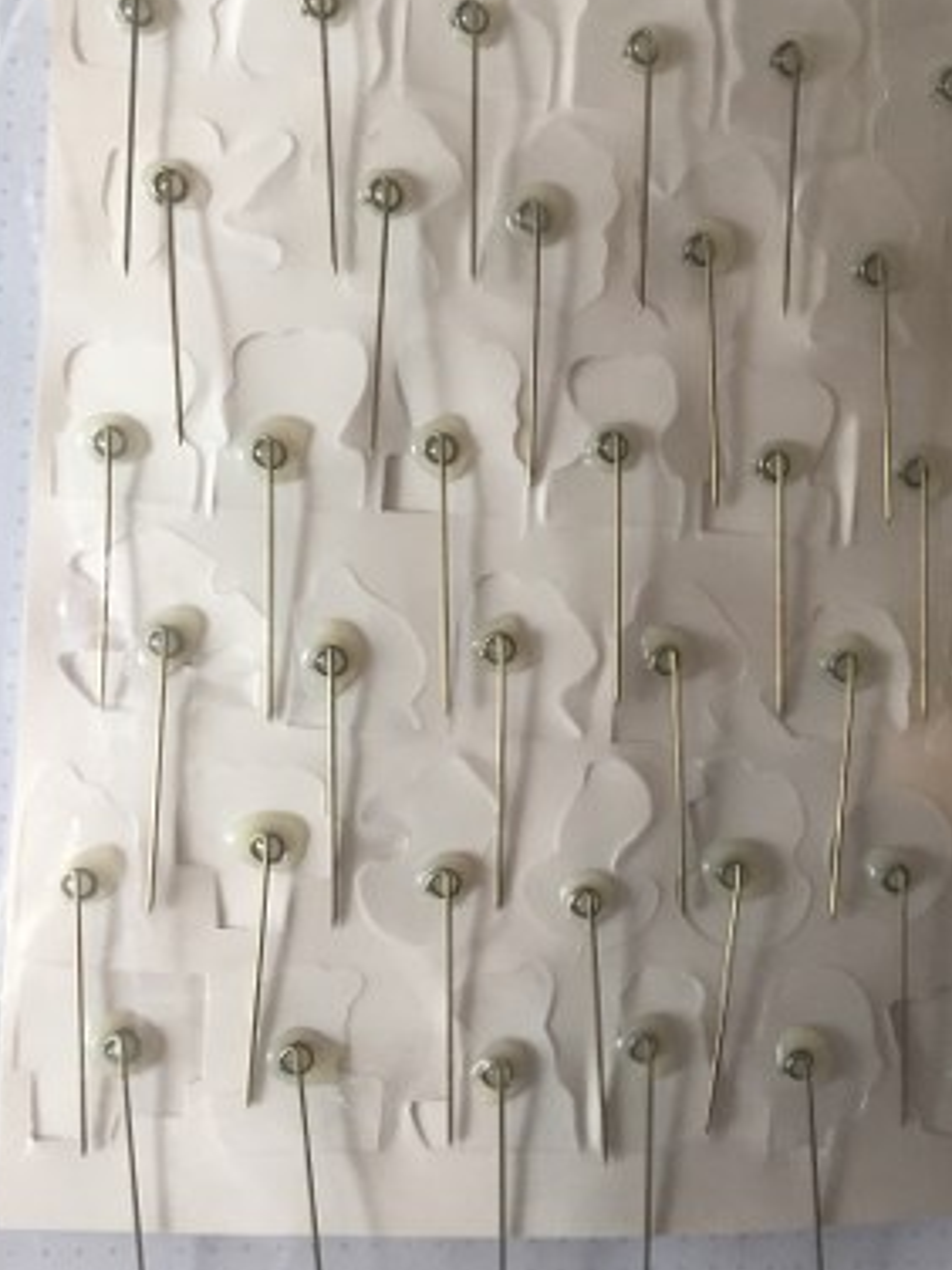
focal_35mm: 37
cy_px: 594
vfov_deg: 50.1
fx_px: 1357
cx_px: 560
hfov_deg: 38.5
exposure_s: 1/33
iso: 64
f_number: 2.2
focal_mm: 4.15
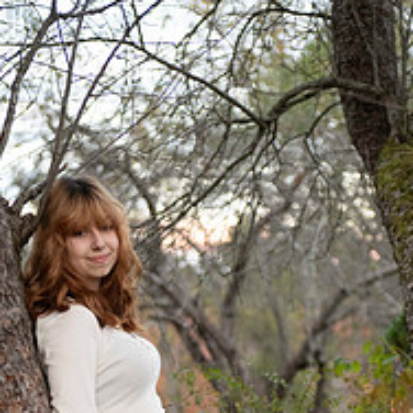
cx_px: 211
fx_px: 1701
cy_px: 360
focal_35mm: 126
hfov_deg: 13.8
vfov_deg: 13.7
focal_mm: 62
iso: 3200
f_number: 2.8
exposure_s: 1/320
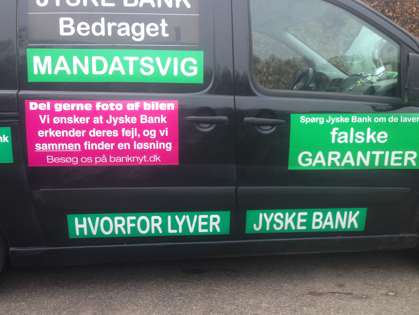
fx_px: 472
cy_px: 171
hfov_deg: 47.8
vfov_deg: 36.8
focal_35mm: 39
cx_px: 198
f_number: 2.4
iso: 64
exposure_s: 1/40
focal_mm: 4.12
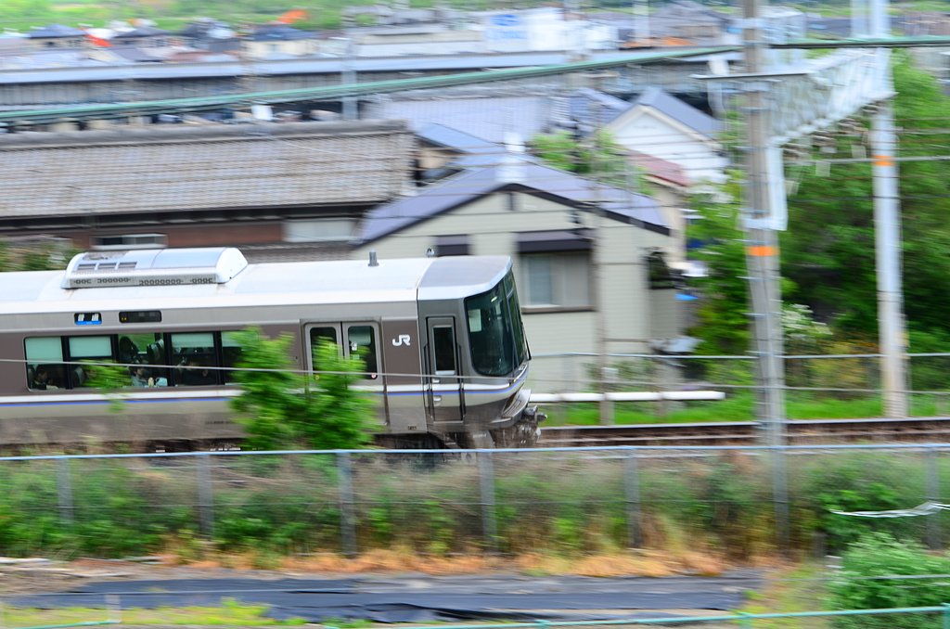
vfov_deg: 9.9
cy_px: 314
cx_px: 475
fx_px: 3634
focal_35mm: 138
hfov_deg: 14.9
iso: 125
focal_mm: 92
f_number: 11
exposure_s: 1/100
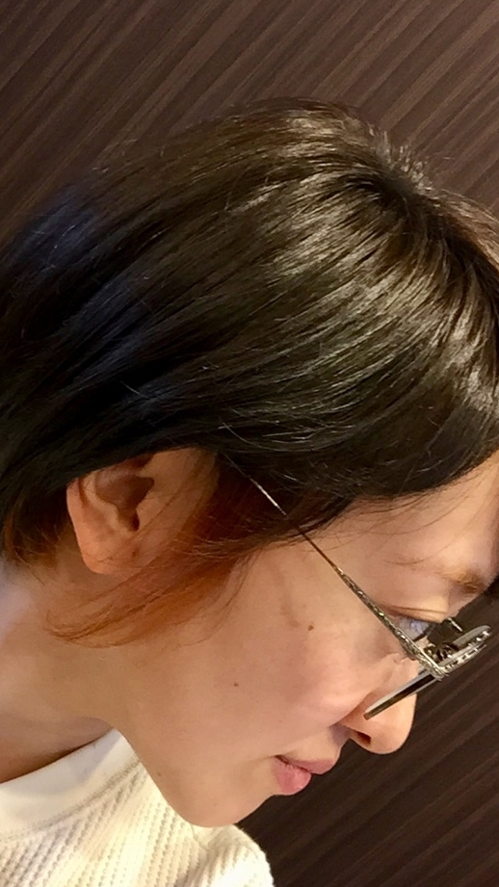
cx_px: 131
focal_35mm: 44
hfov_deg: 26.8
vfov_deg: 46.4
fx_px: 1035
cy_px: 460
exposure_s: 1/30
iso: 100
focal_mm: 2.65
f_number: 2.2
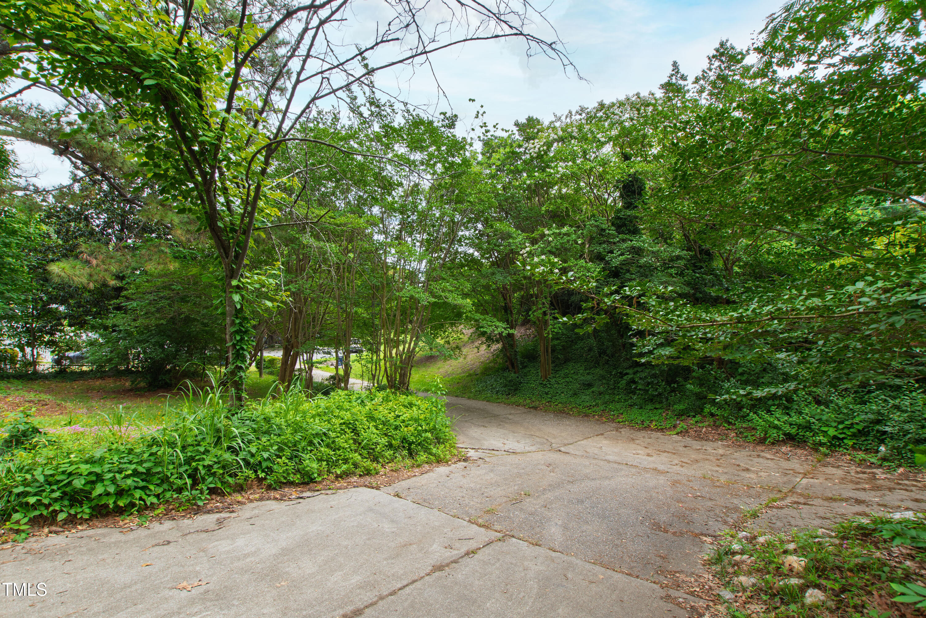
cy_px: 309
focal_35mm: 15
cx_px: 463
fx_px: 386
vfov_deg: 77.3
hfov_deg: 100.4
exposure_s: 1/50
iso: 100
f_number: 8
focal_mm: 10
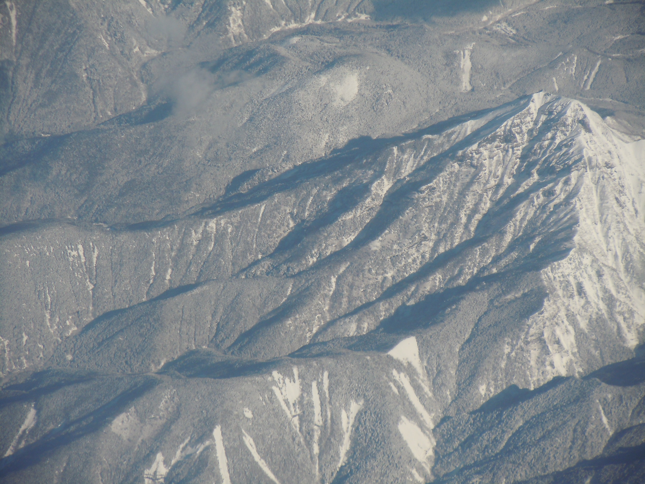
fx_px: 4882
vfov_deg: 5.7
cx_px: 322
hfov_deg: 7.6
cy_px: 242
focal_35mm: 262
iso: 100
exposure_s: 1/800
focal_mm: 47.2
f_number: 5.1
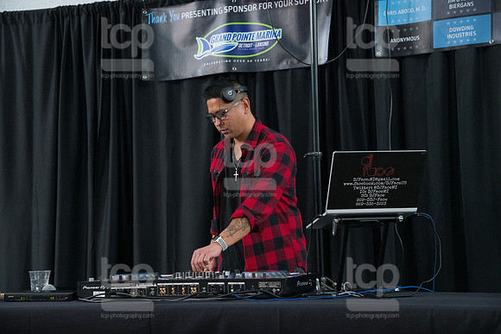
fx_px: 919
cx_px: 250
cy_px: 167
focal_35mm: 66
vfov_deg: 20.6
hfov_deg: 30.5
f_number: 5.6
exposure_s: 1/250
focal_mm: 66
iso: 4000
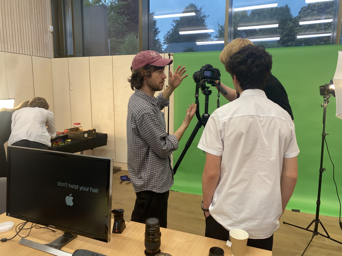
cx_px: 171
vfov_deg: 53.1
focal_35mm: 26
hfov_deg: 67.3
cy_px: 128
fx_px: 257
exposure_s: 1/100
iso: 125
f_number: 1.8
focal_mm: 4.25
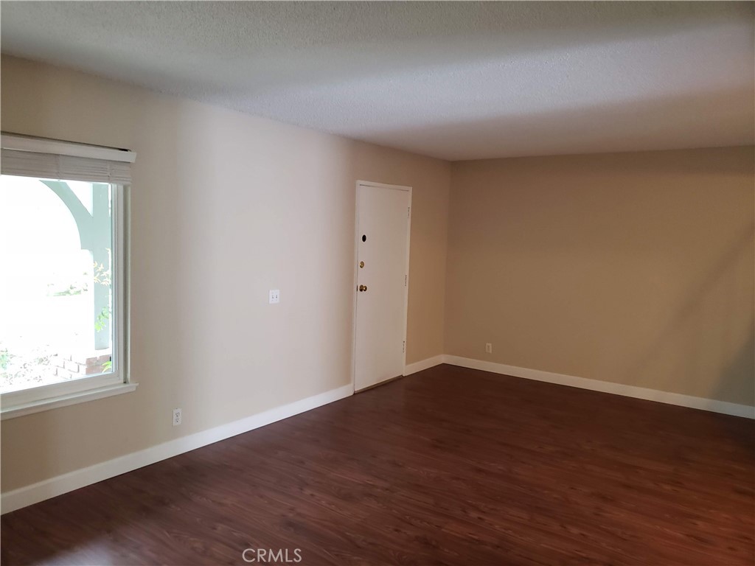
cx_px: 378
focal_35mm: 26
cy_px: 283
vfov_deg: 53.1
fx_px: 567
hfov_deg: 67.3
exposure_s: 1/40
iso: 250
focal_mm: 4.3
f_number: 1.5
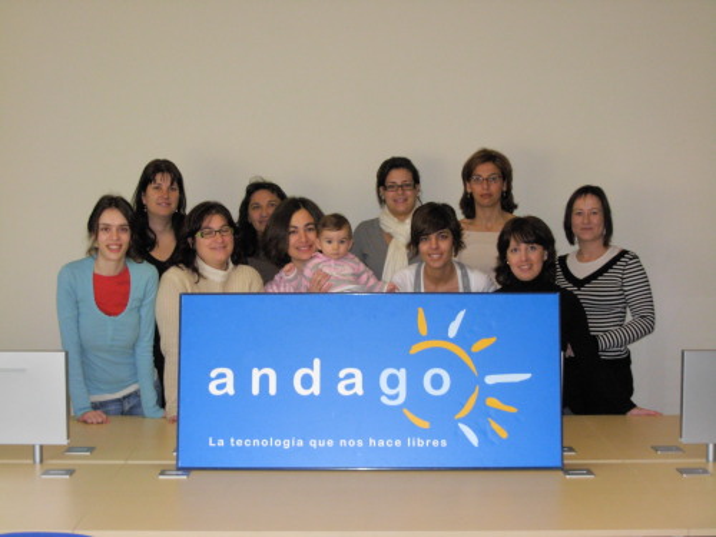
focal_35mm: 70
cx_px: 358
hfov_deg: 27.8
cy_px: 268
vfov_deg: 21.0
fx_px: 1448
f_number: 3.5
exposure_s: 1/161
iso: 400
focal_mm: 11.5
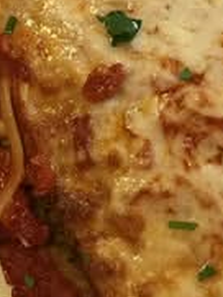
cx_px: 43
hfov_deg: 15.2
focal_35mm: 97
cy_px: 137
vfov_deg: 20.2
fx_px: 832
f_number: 1.78
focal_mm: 6.76
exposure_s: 1/60
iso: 500
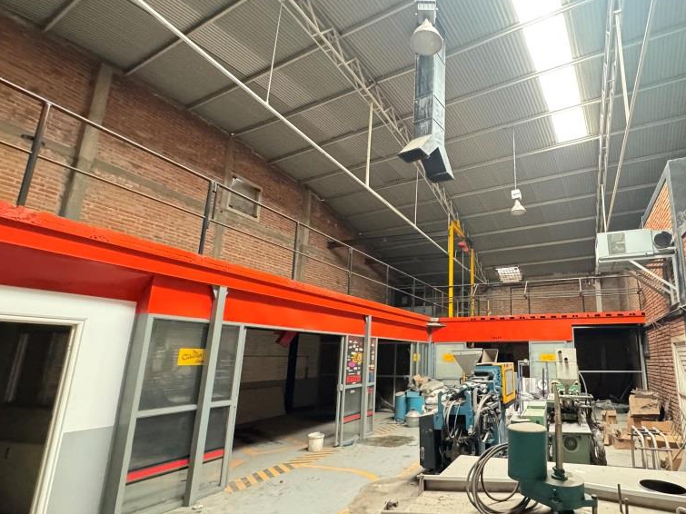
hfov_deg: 82.0
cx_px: 454
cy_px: 279
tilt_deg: +11.8
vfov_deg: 68.5
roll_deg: +0.5
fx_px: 376
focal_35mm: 19
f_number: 2.2
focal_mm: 2.22
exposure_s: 1/49
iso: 1250
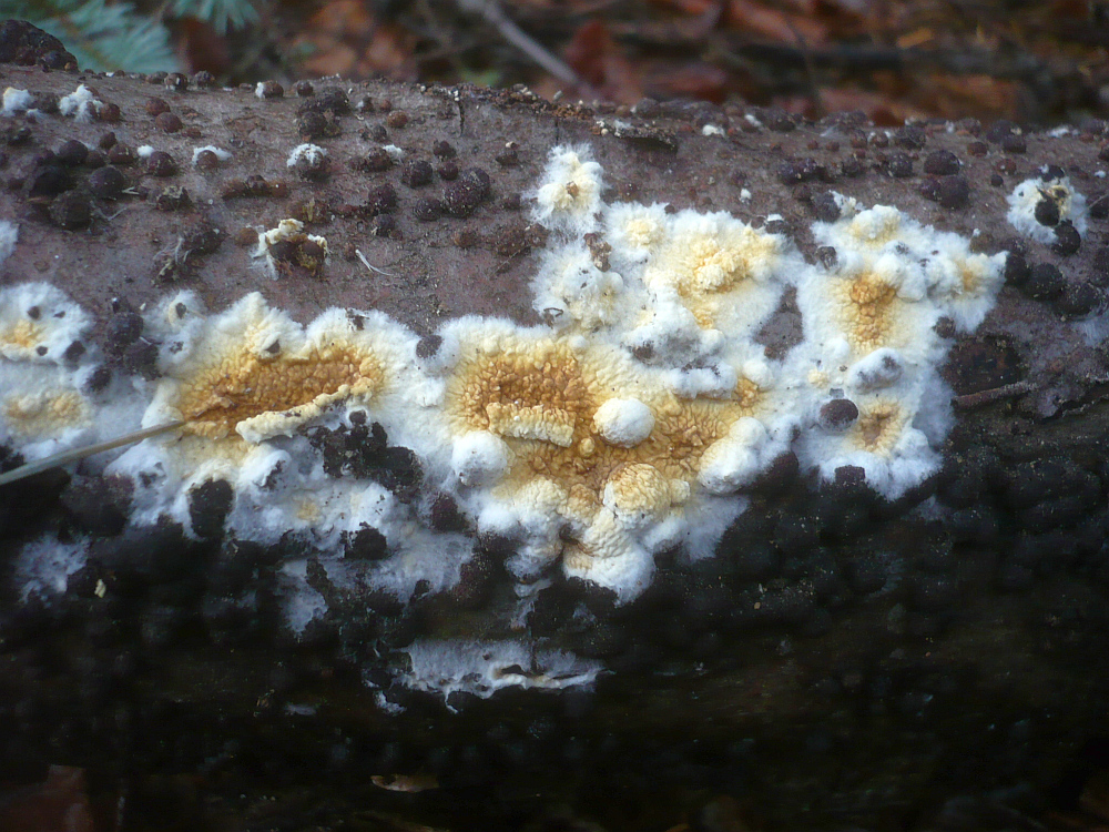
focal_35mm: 35
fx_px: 1121
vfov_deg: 40.7
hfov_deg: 52.6
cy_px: 416
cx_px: 554
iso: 160
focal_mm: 5.8
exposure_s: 1/30
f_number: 2.8
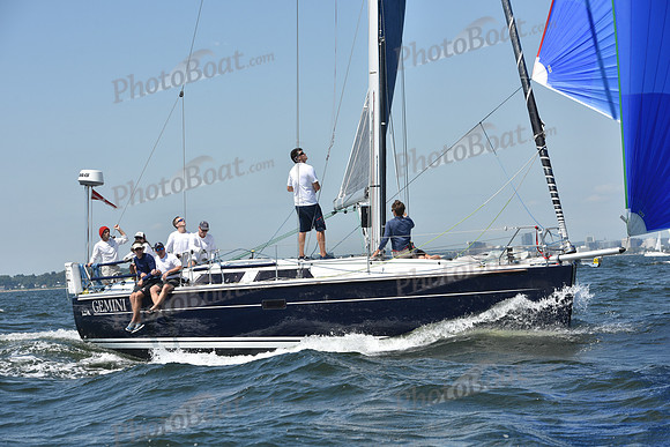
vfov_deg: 13.7
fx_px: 1861
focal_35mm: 100
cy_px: 224
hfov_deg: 20.4
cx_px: 335
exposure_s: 1/1250
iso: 250
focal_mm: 100
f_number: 8
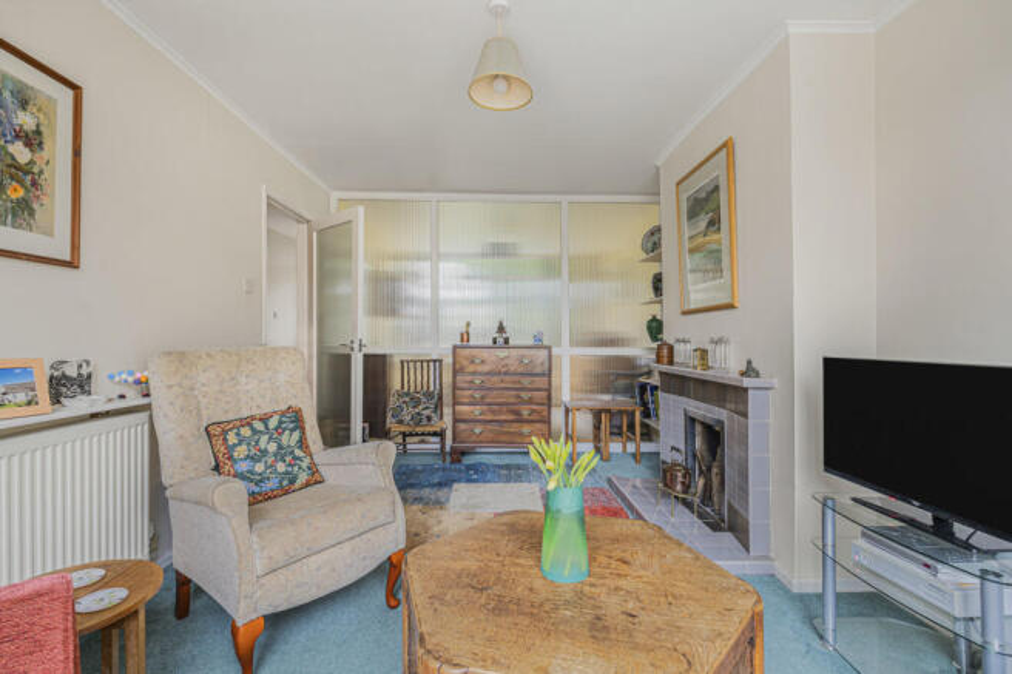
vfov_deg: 73.7
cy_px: 337
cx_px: 506
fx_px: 450
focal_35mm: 16
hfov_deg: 96.8
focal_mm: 16
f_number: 8
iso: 400
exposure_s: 1
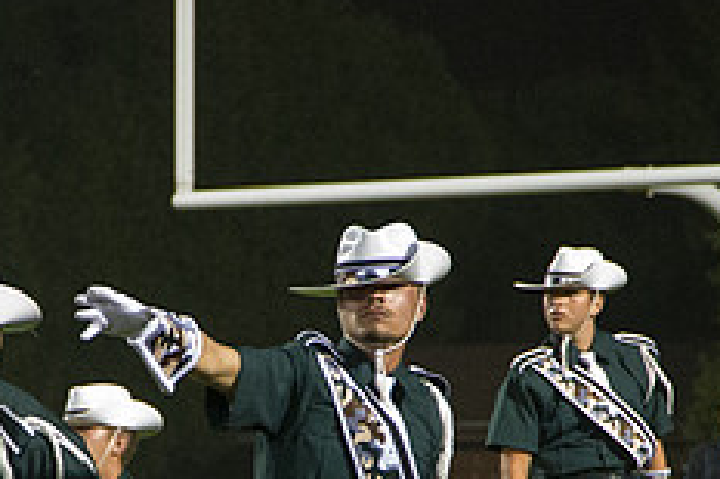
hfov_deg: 5.2
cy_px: 447
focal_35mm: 400
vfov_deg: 3.4
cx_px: 118
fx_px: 7994
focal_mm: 120
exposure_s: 1/160
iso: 12800
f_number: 5.6
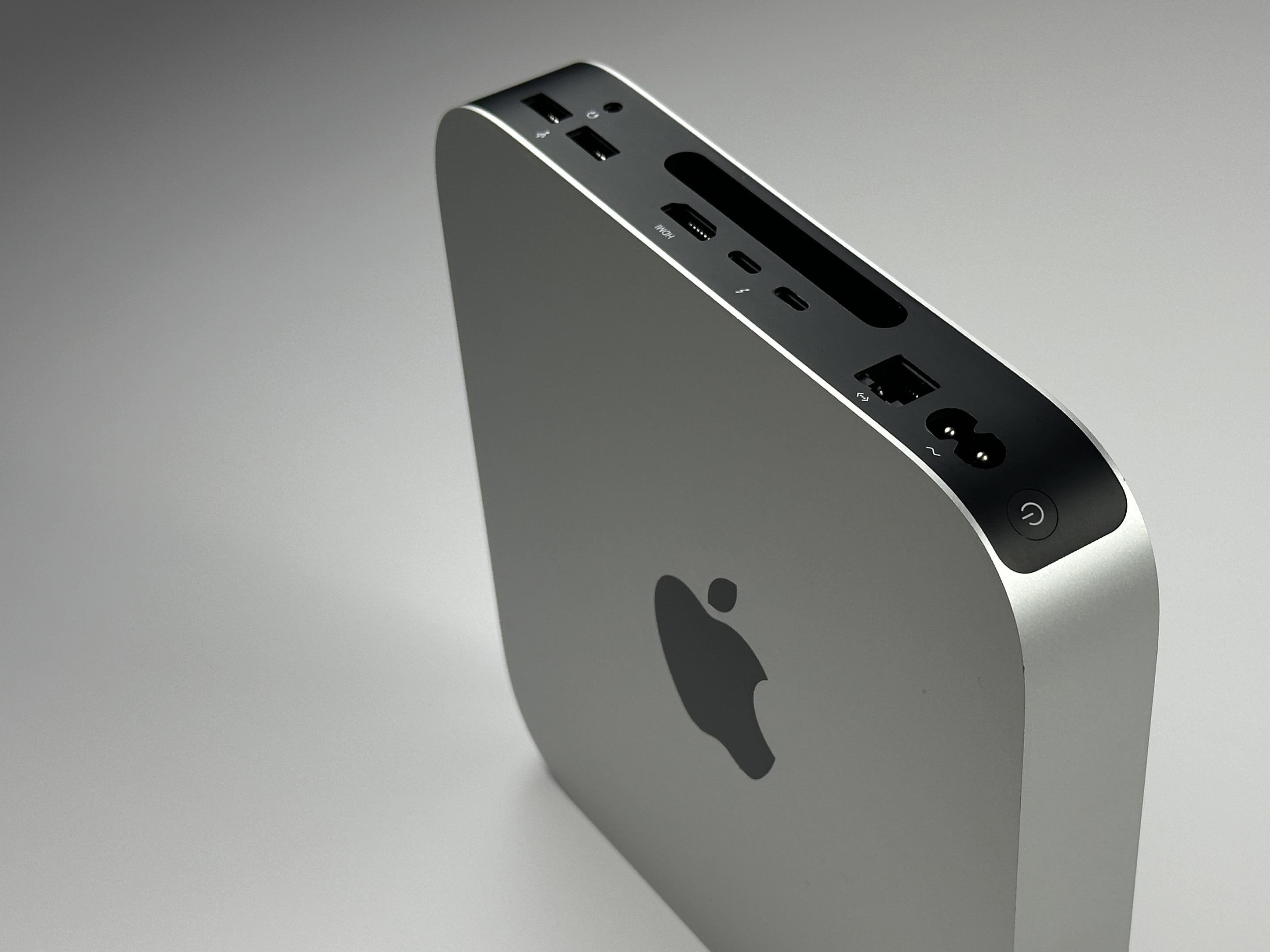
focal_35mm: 67
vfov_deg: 21.8
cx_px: 776
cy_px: 638
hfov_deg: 28.9
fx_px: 2458
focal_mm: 6.86
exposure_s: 1/161
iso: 64
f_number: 1.78
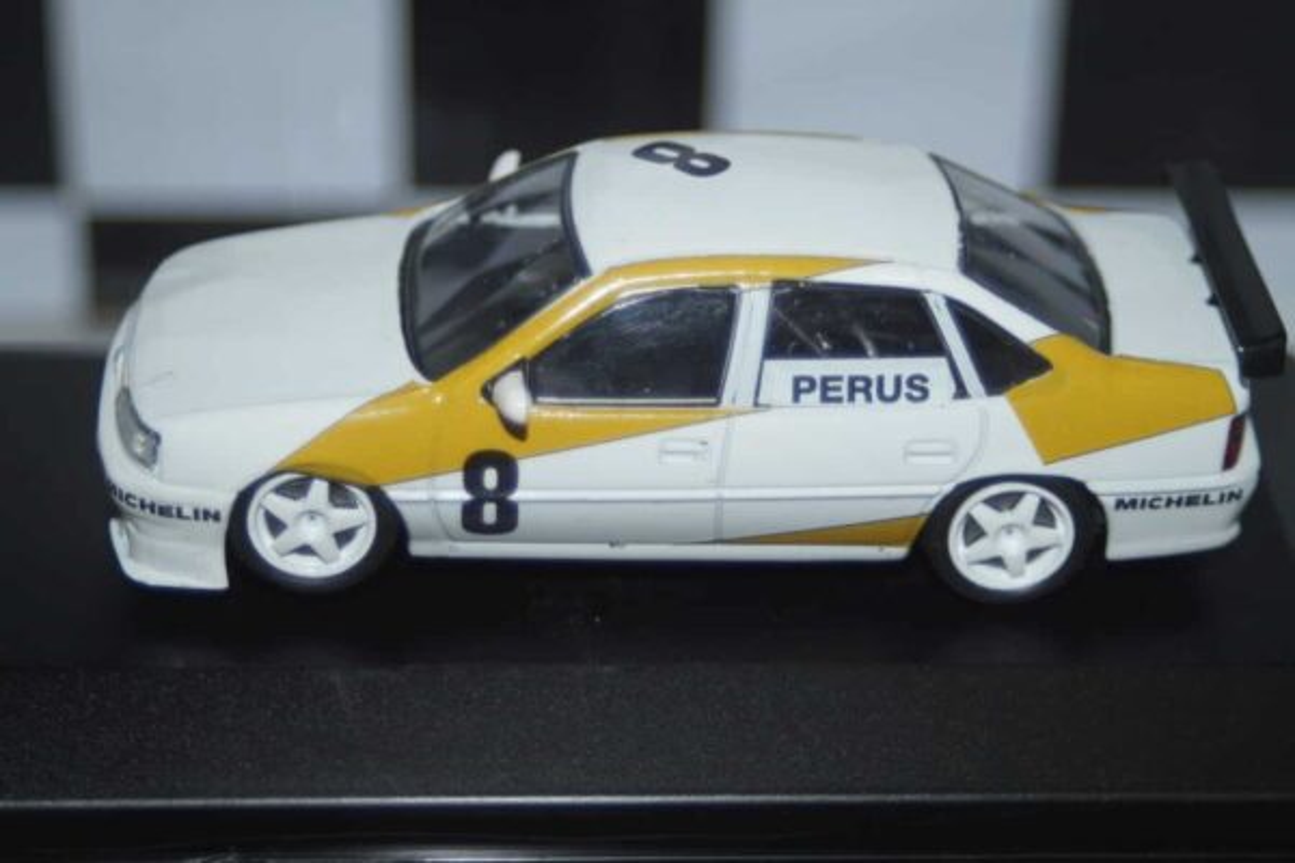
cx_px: 648
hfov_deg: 22.6
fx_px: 3237
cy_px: 432
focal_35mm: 90
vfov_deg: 15.2
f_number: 5.6
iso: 200
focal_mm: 60
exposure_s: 1/80
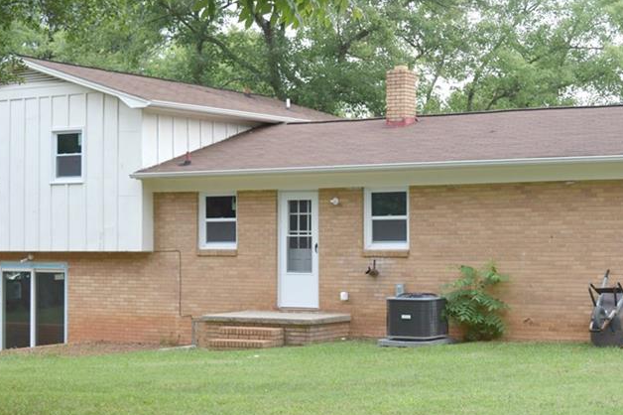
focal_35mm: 76
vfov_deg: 18.0
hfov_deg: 26.6
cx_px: 414
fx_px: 1311
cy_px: 178
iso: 100
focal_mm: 31
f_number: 5.6
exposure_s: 1/125
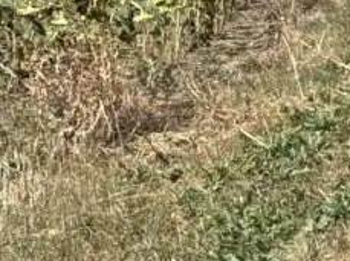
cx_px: 795
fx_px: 2544
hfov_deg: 7.4
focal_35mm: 252
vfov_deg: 5.9
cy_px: 49
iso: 64
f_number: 1.78
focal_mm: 6.76
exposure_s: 1/4975
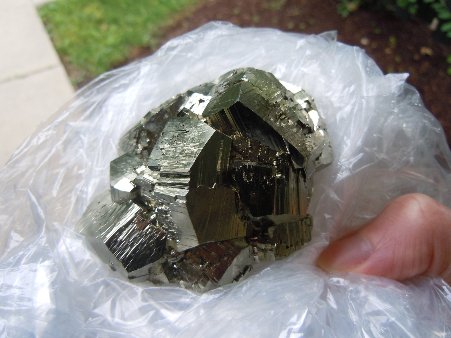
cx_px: 226
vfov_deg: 46.8
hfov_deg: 60.0
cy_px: 169
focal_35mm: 30
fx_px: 391
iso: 250
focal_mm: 5.4
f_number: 3.5
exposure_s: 1/60
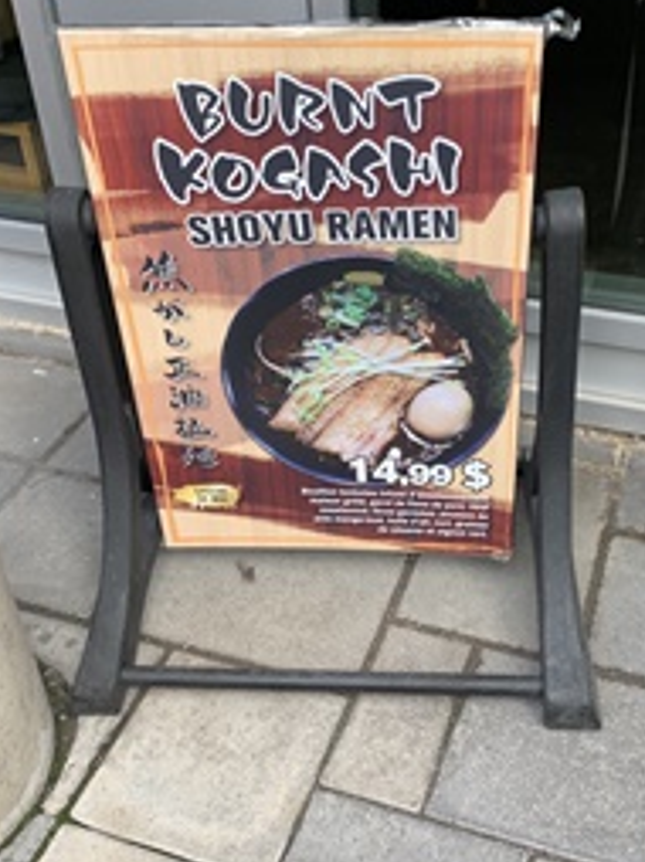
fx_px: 1020
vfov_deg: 45.6
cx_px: 384
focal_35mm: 41
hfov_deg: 35.0
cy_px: 353
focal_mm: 4.25
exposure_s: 1/144
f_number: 1.8
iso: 25
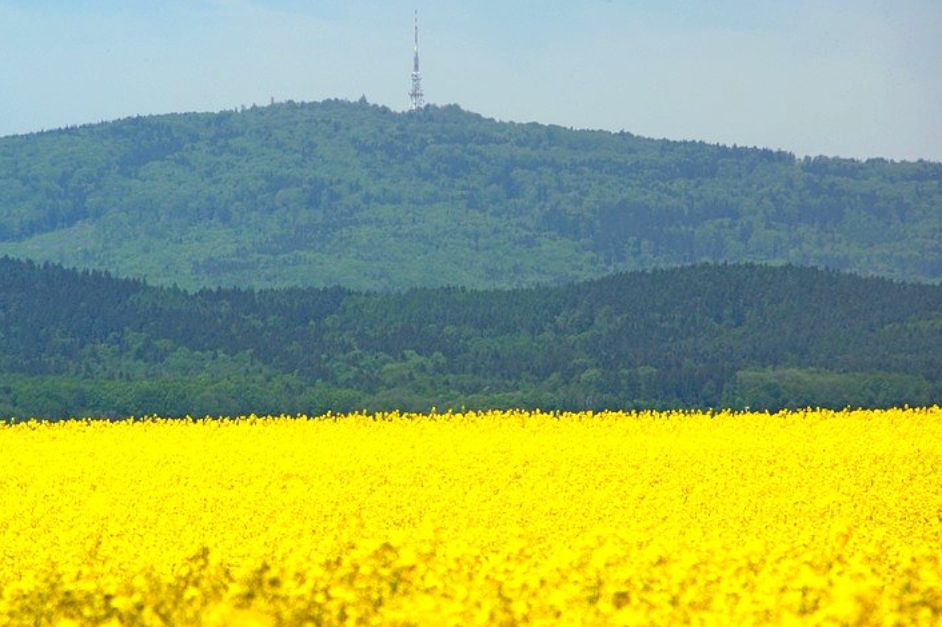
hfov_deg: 6.0
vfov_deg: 4.0
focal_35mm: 344
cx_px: 384
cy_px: 245
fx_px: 8997
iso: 100
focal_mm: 180
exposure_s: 1/400
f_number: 8
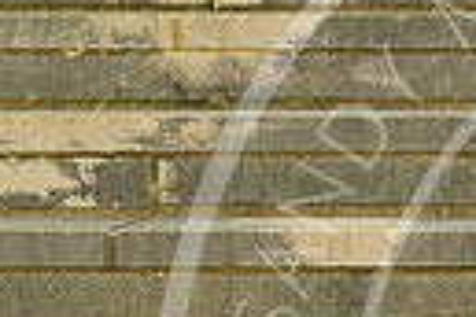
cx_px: 1070
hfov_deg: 5.4
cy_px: 411
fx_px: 4945
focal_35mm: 374
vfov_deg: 3.7
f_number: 4
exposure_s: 1/1600
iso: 100
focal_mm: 70
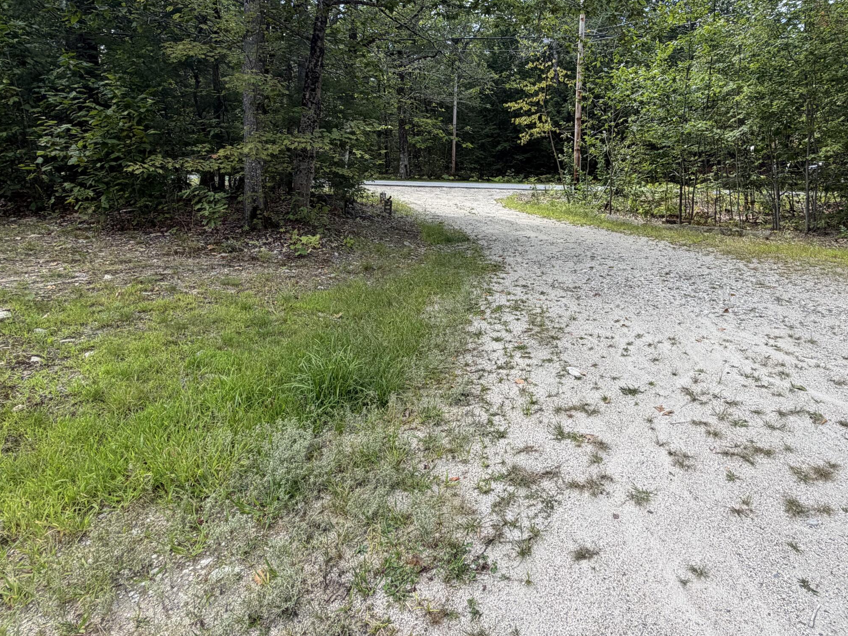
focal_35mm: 21
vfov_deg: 62.3
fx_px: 514
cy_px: 226
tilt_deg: -5.3
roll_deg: +1.1
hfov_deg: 78.0
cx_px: 510
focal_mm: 2.22
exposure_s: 1/413
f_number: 2.2
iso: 50
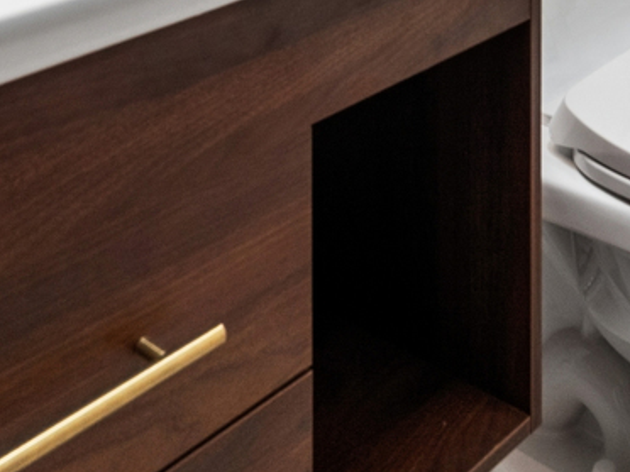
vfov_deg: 17.1
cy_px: -426
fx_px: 1219
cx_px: 572
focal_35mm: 67
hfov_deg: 27.9
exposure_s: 1/50
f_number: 8
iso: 400
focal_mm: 16
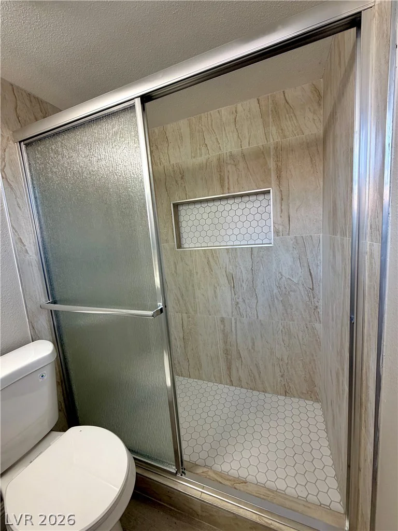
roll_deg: +5.2
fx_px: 215
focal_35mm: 14
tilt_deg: -8.1
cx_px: 199
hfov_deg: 85.7
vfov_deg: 102.1
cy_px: 266
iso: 125
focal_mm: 2.22
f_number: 2.2
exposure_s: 1/121
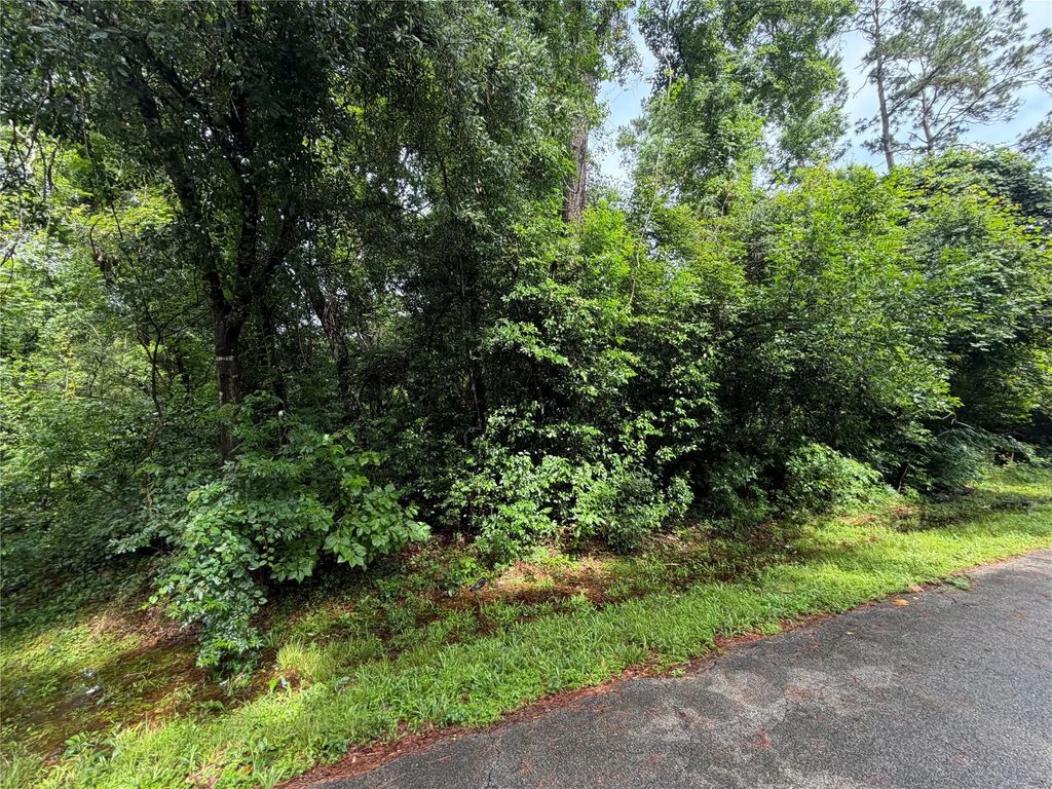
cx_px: 526
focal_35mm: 14
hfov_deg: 102.1
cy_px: 394
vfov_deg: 85.7
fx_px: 425
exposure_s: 1/121
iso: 64
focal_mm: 2.22
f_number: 2.2
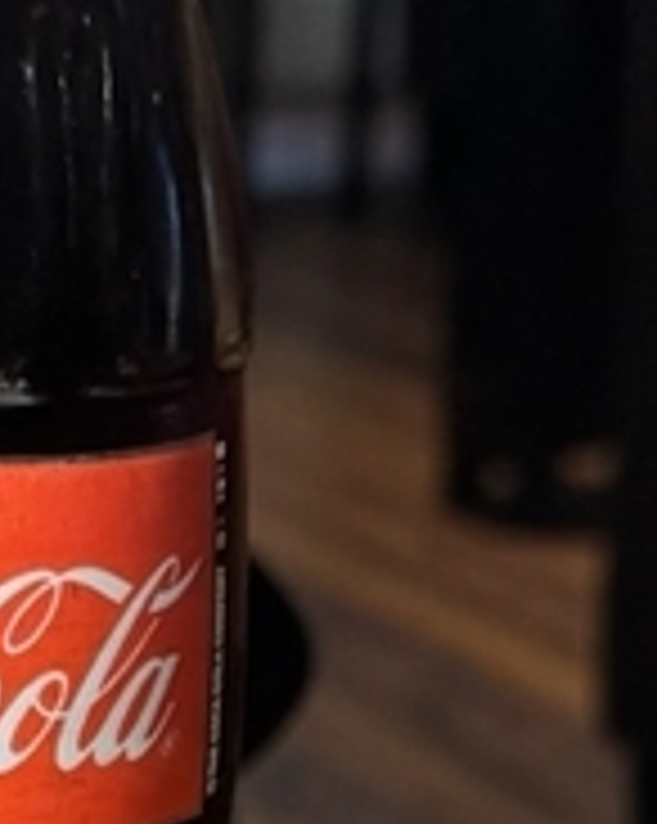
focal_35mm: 154
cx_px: -112
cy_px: 1292
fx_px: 3749
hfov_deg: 9.9
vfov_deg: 11.9
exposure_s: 1/50
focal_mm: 6.76
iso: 160
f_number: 1.78
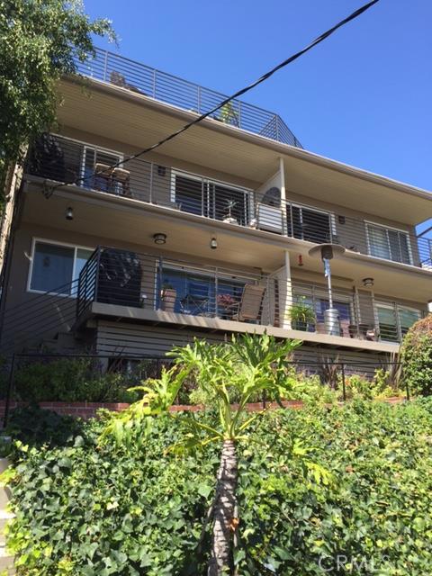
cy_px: 288
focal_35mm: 29
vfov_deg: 61.7
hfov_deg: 48.2
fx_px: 483
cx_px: 216
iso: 32
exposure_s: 1/682
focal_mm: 4.15
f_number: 2.2
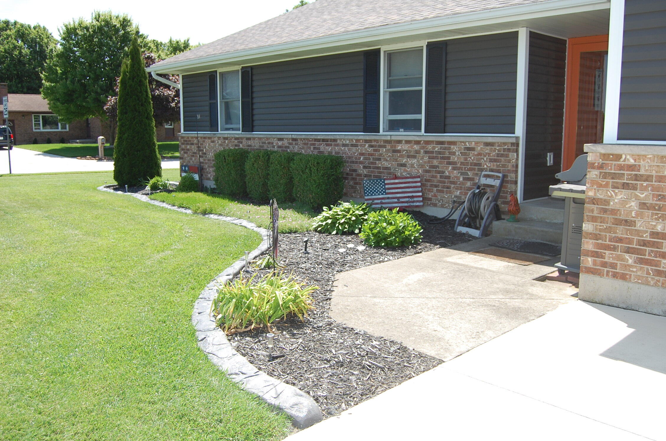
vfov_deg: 39.8
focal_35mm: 33
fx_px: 609
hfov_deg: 57.3
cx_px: 333
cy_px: 220
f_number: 5.6
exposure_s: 1/500
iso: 220
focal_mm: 22
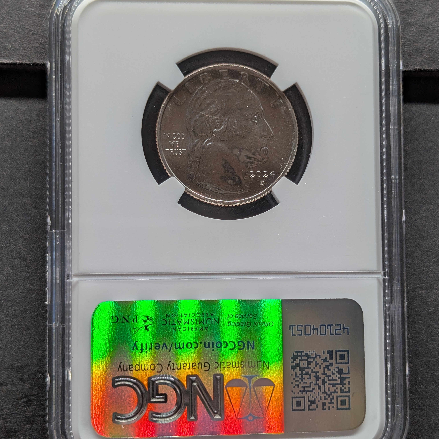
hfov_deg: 29.6
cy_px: 232
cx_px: 220
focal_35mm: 58
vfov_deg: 29.5
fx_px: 832
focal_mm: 6.9
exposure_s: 1/57.1
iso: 19
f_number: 1.68
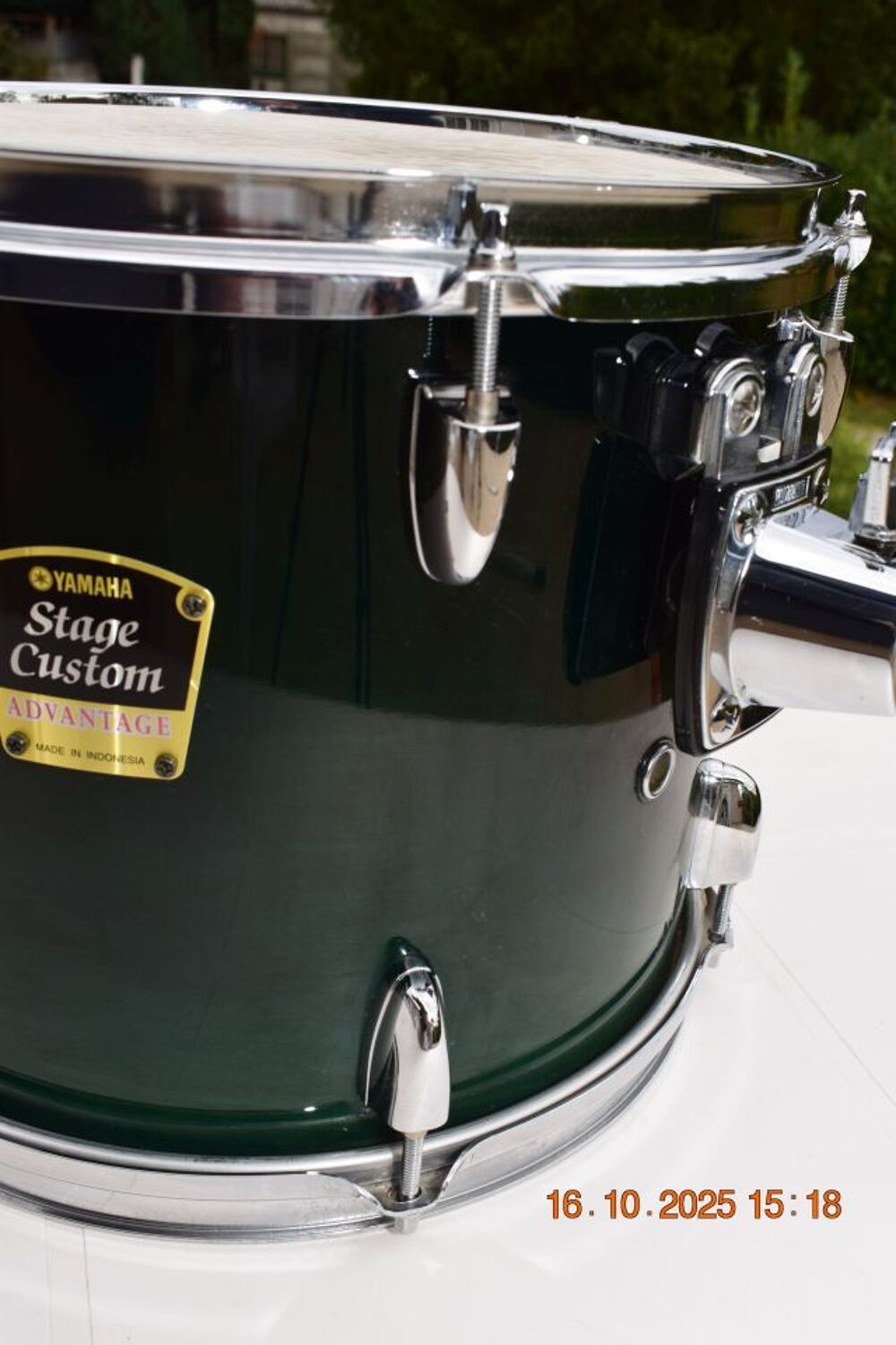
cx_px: 448
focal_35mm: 36
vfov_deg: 53.1
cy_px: 672
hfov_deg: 36.9
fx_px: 1344
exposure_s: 1/200
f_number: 9.5
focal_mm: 24
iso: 220
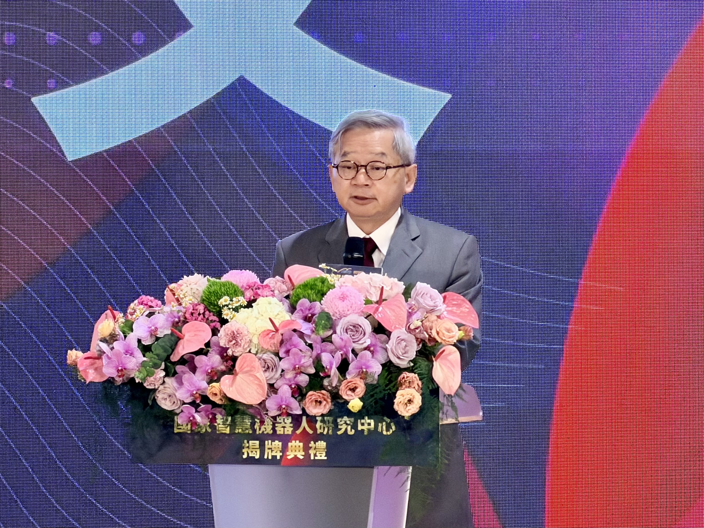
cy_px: 264
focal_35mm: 200
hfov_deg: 9.9
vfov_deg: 7.4
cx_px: 352
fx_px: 4067
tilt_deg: +0.5
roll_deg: -0.2
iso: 250
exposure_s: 1/120
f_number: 2.8
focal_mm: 16.89
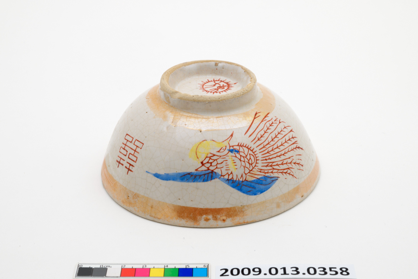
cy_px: 140
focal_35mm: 60
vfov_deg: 22.6
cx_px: 209
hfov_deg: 33.4
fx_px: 697
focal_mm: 60
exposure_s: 1/60
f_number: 18
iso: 200
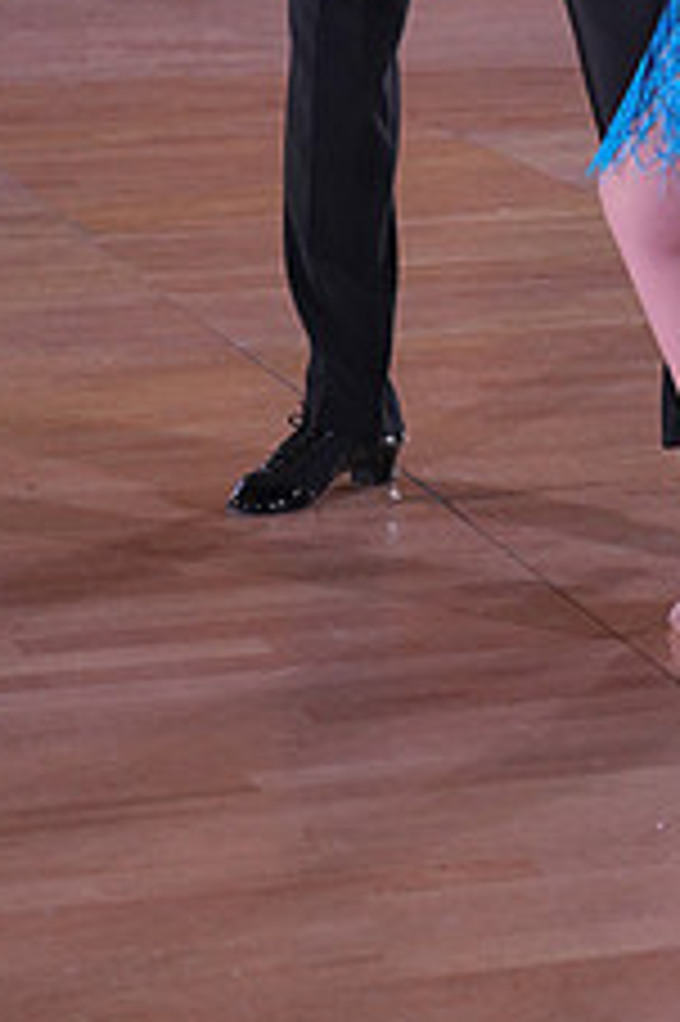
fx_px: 3632
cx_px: 592
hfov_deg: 10.6
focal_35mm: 128
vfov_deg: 15.4
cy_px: -239
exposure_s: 1/400
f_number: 4
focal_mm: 50
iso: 1250
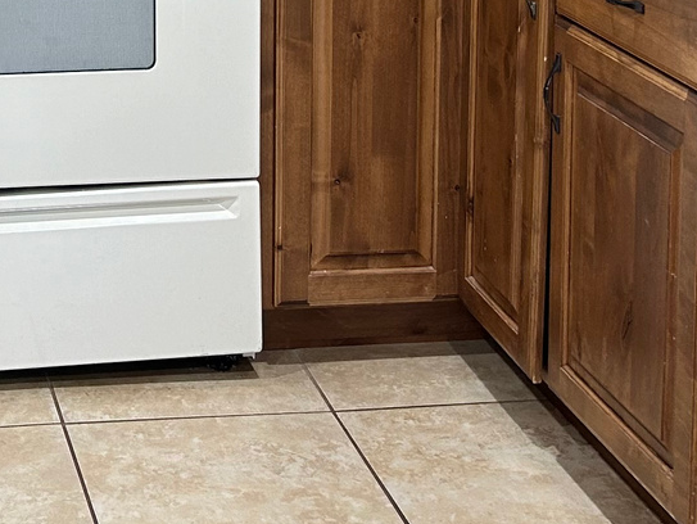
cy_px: -221
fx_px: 1975
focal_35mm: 98
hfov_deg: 19.3
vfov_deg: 14.3
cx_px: -44
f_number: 1.5
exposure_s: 1/60
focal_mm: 5.7
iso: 80
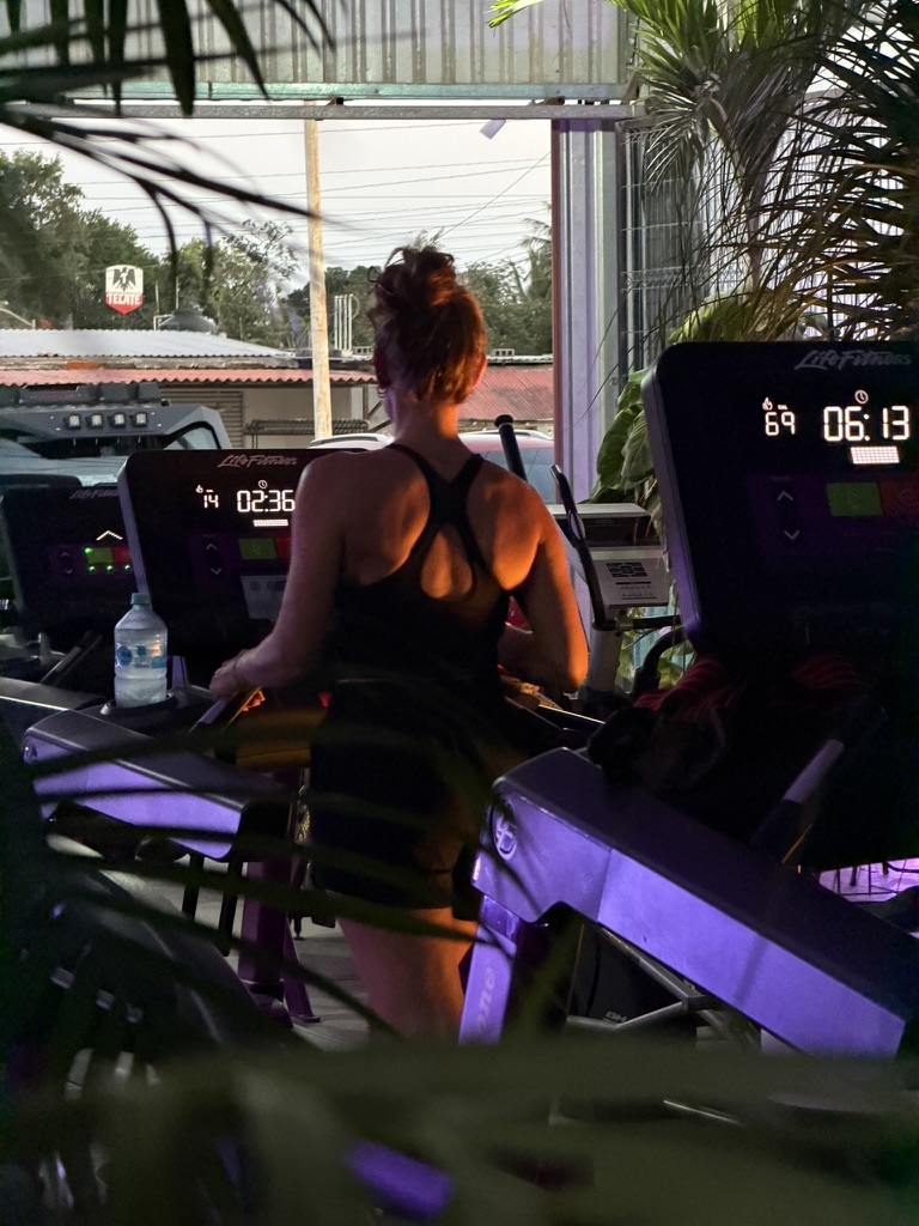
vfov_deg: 19.6
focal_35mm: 100
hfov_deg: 14.8
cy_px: 613
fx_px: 3540
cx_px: 460
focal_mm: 16.89
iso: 1000
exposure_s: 1/40
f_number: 2.8
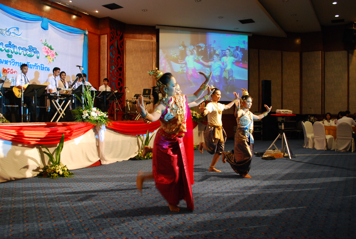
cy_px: 120
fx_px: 327
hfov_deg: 57.1
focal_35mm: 33
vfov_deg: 40.1
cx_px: 178
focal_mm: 22
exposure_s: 1/15
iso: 800
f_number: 4
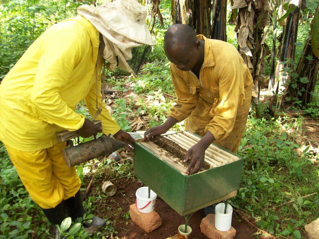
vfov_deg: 39.6
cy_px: 120
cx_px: 160
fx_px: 332
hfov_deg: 51.4
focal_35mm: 36
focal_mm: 6
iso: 80
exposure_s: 1/80.8
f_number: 2.7
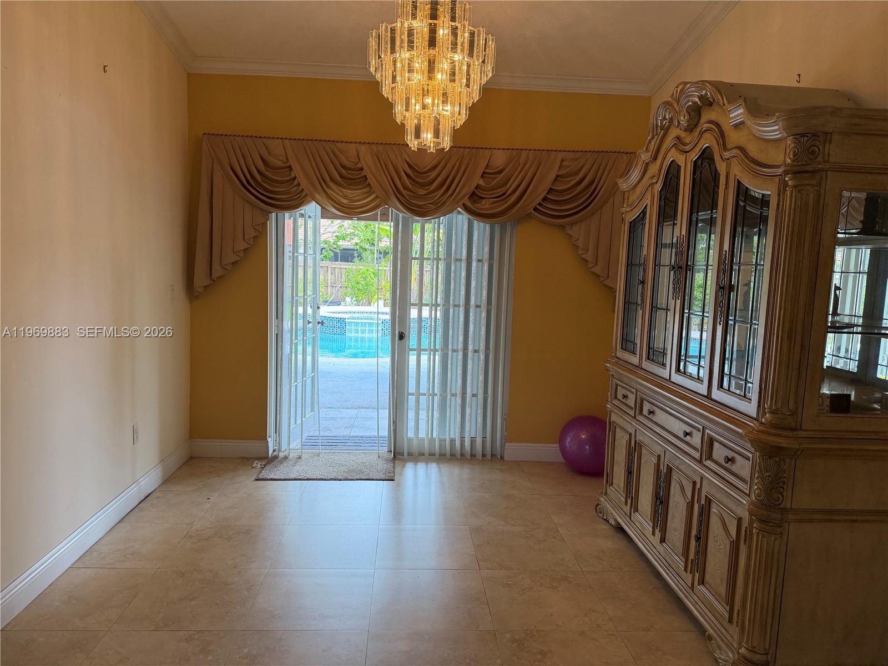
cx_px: 444
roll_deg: -2.0
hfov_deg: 71.6
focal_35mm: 24
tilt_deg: -4.9
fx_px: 616
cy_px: 333
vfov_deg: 56.8
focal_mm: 6.76
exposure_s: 1/217
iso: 160
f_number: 1.78
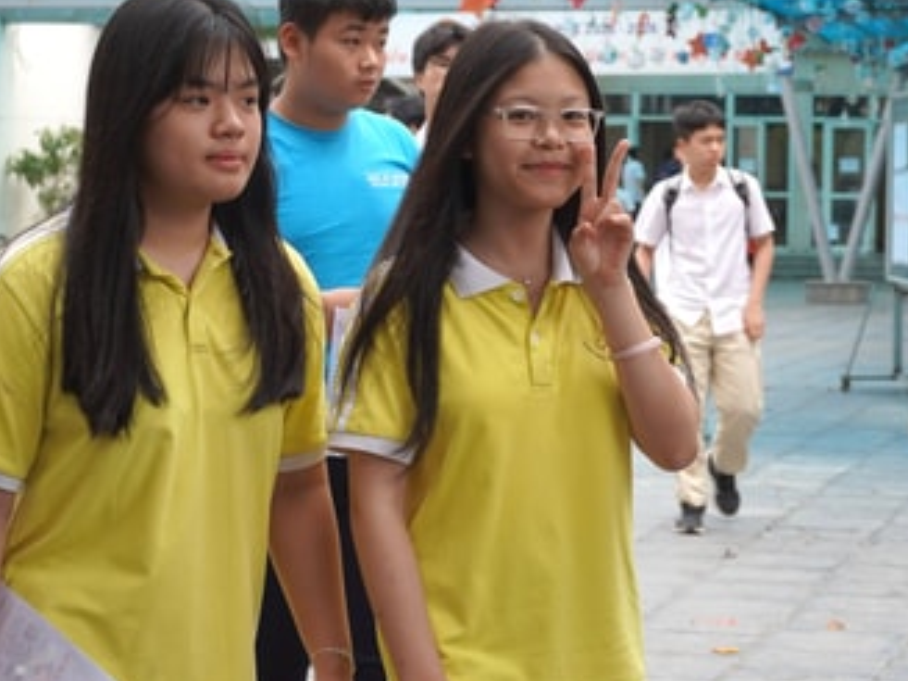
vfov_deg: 16.0
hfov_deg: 21.3
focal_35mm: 92
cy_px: 197
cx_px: 333
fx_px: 2412
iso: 100
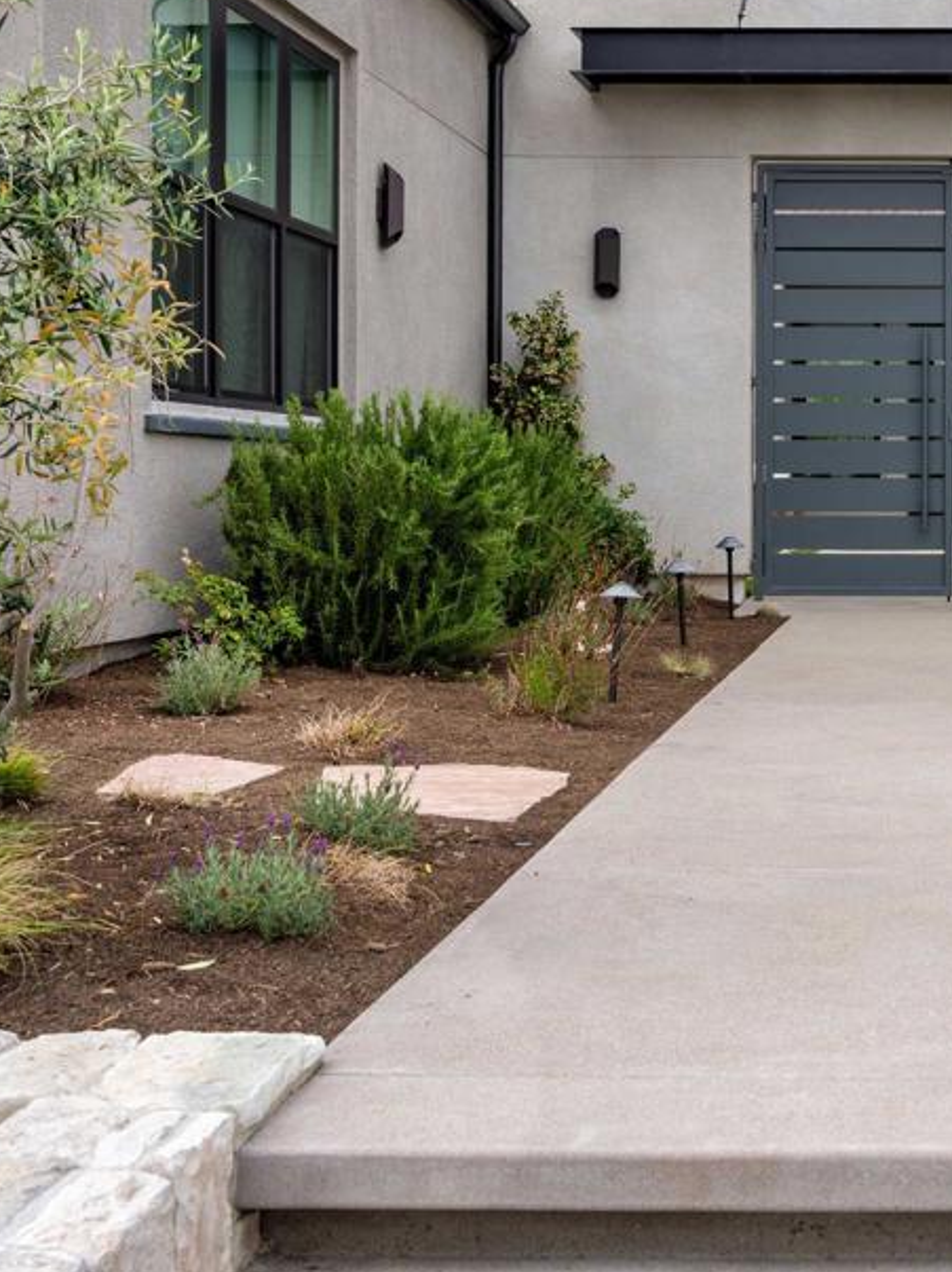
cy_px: 555
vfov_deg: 35.5
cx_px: 946
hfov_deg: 25.7
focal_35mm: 54
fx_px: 1982
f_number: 9
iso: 100
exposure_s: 1/200
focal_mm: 33
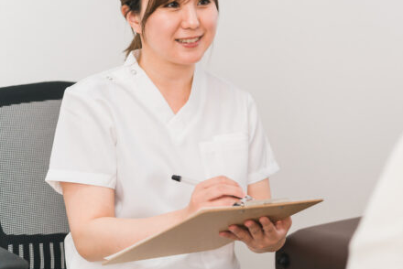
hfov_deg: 28.7
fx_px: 762
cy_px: 85
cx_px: 343
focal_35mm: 68
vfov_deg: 20.0
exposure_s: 1/500
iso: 250
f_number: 2
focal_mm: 39
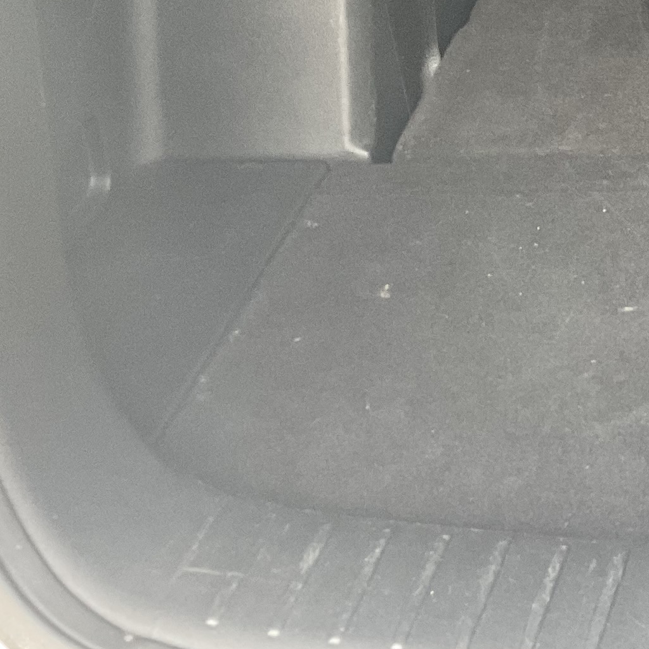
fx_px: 2142
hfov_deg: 14.9
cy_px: -191
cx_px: 1187
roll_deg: -1.6
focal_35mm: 101
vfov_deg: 16.3
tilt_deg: -20.9
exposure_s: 1/122
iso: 64
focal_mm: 3
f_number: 1.8
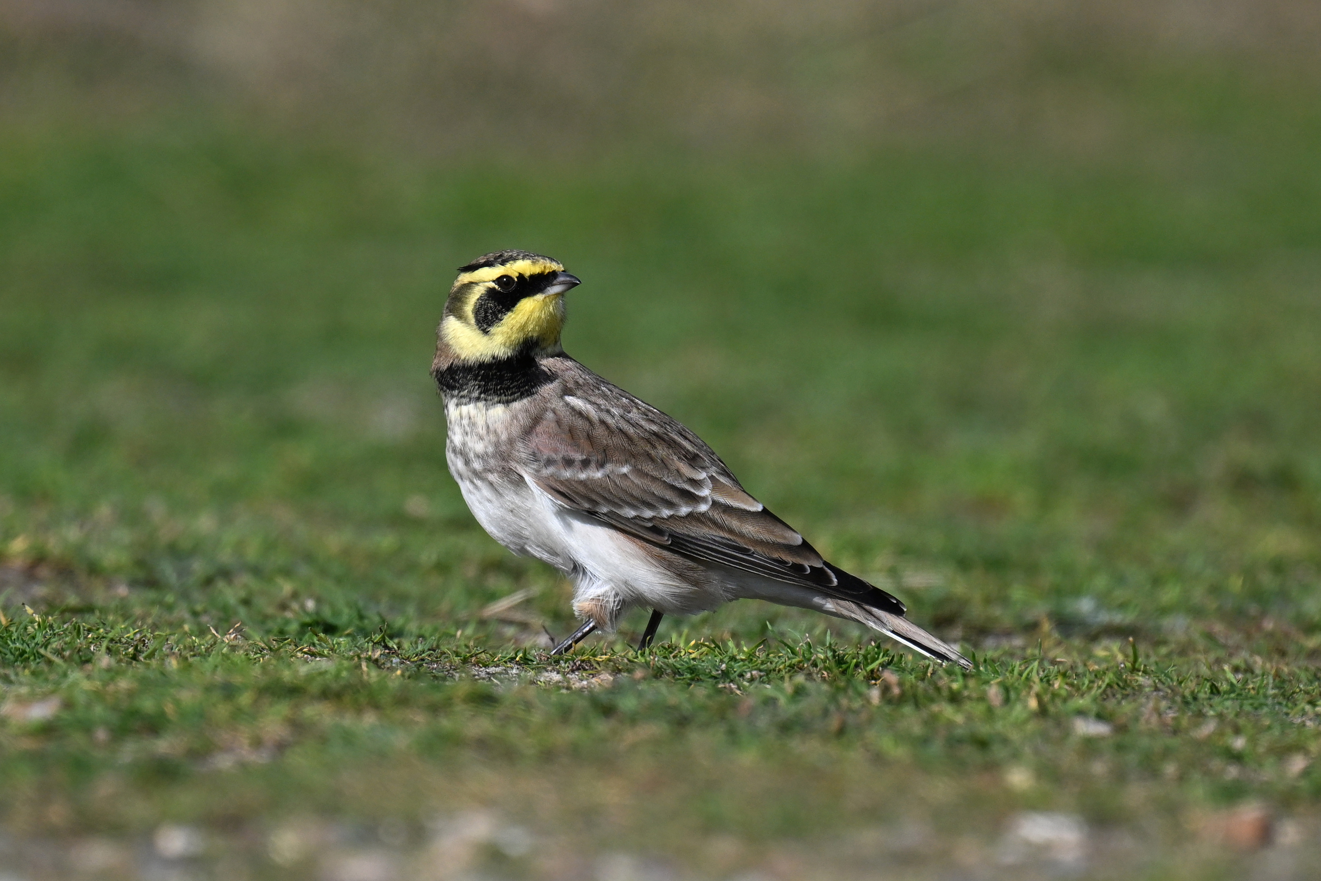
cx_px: 660
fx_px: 29353
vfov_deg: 1.7
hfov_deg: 2.6
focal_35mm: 800
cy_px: 440
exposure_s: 1/1600
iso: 320
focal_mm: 800
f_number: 6.3
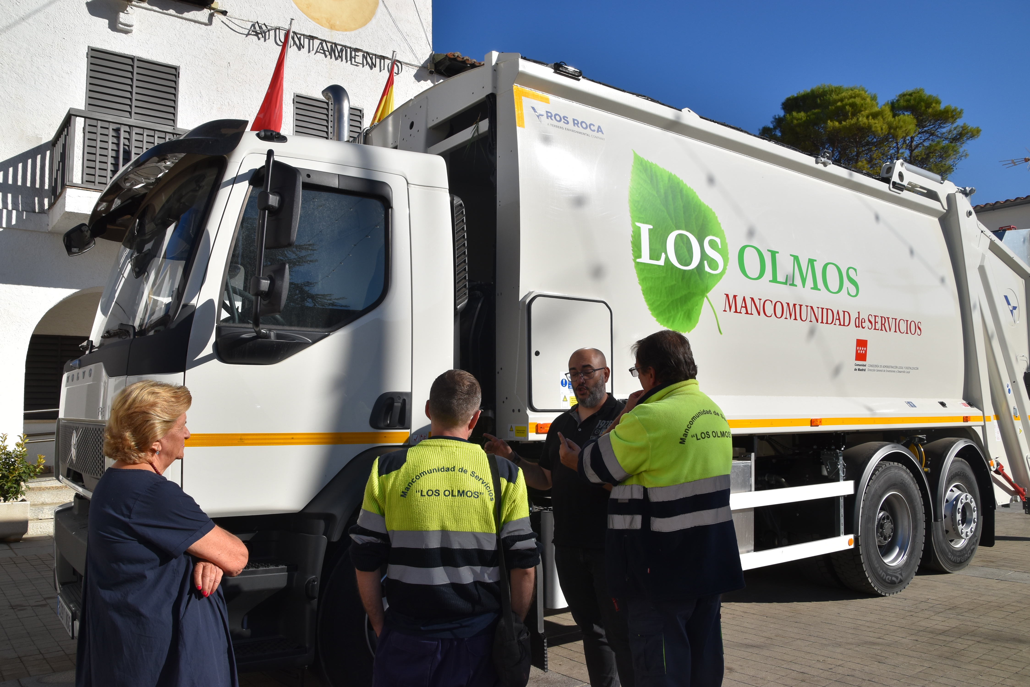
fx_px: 773
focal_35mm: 27
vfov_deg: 48.0
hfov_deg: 67.4
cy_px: 344
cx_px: 515
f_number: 11
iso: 200
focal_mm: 18
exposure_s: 1/500
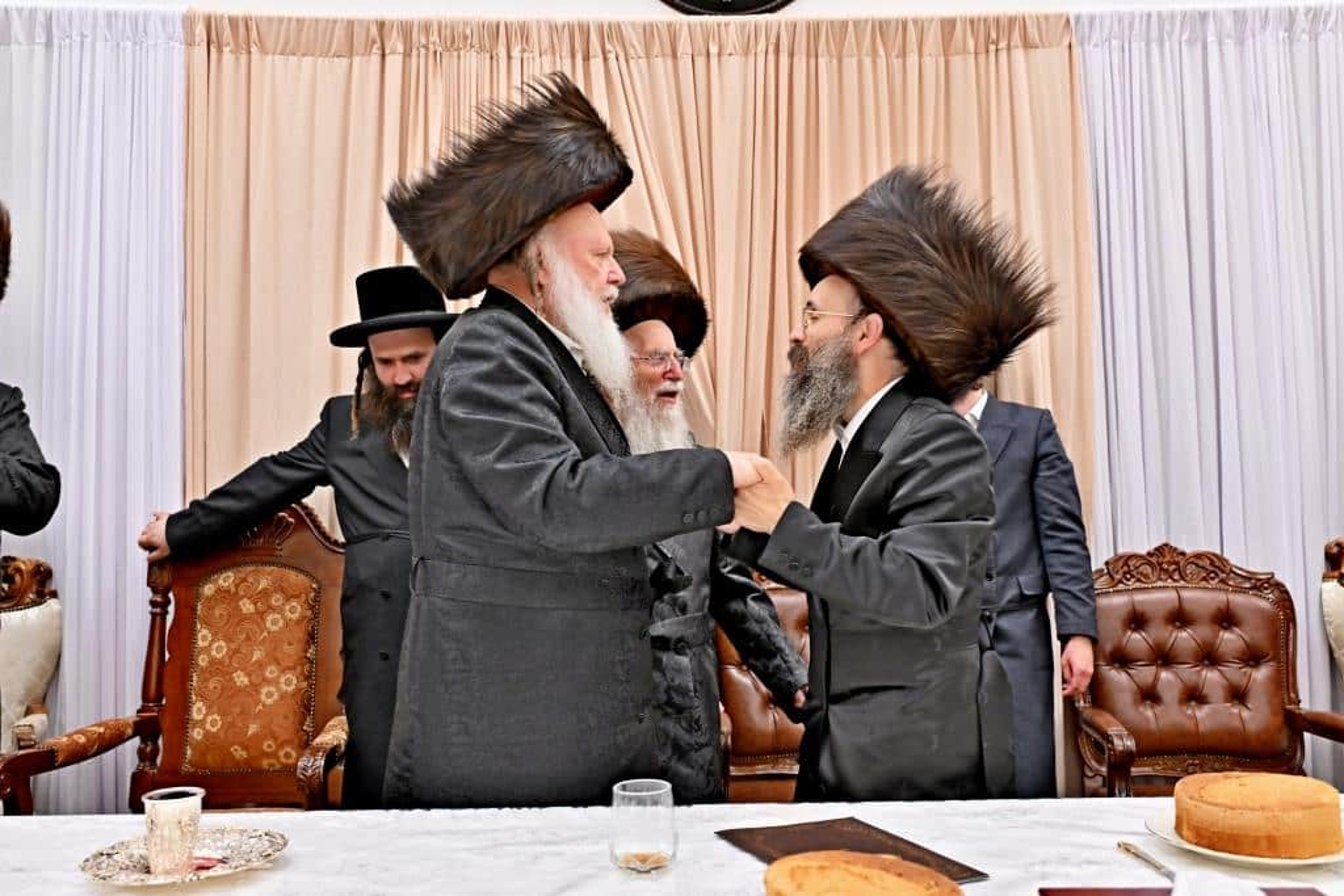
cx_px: 672
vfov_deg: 43.0
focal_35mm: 30
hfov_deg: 61.1
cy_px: 448
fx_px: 1139
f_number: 4
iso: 640
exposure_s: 1/200
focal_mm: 30.5
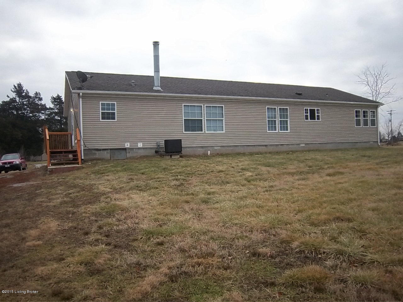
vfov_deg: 49.7
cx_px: 202
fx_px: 326
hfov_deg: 63.4
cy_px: 151
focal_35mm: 28
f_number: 3.5
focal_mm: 5.1
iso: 64
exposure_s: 1/250
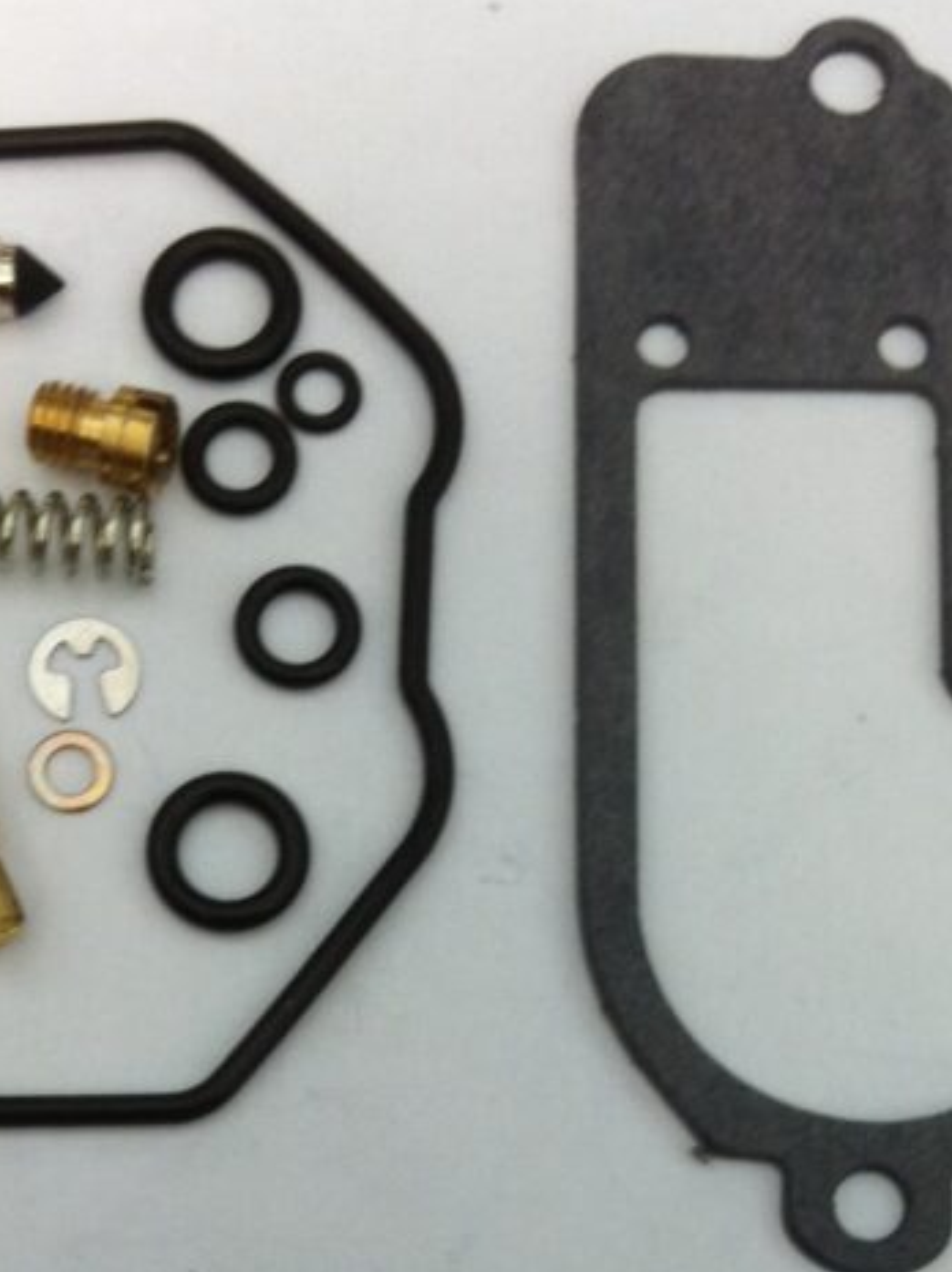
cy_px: 1168
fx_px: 2827
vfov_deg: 24.6
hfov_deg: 19.1
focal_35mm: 77
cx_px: 338
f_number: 2.8
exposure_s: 1/15
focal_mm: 3.85
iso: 80
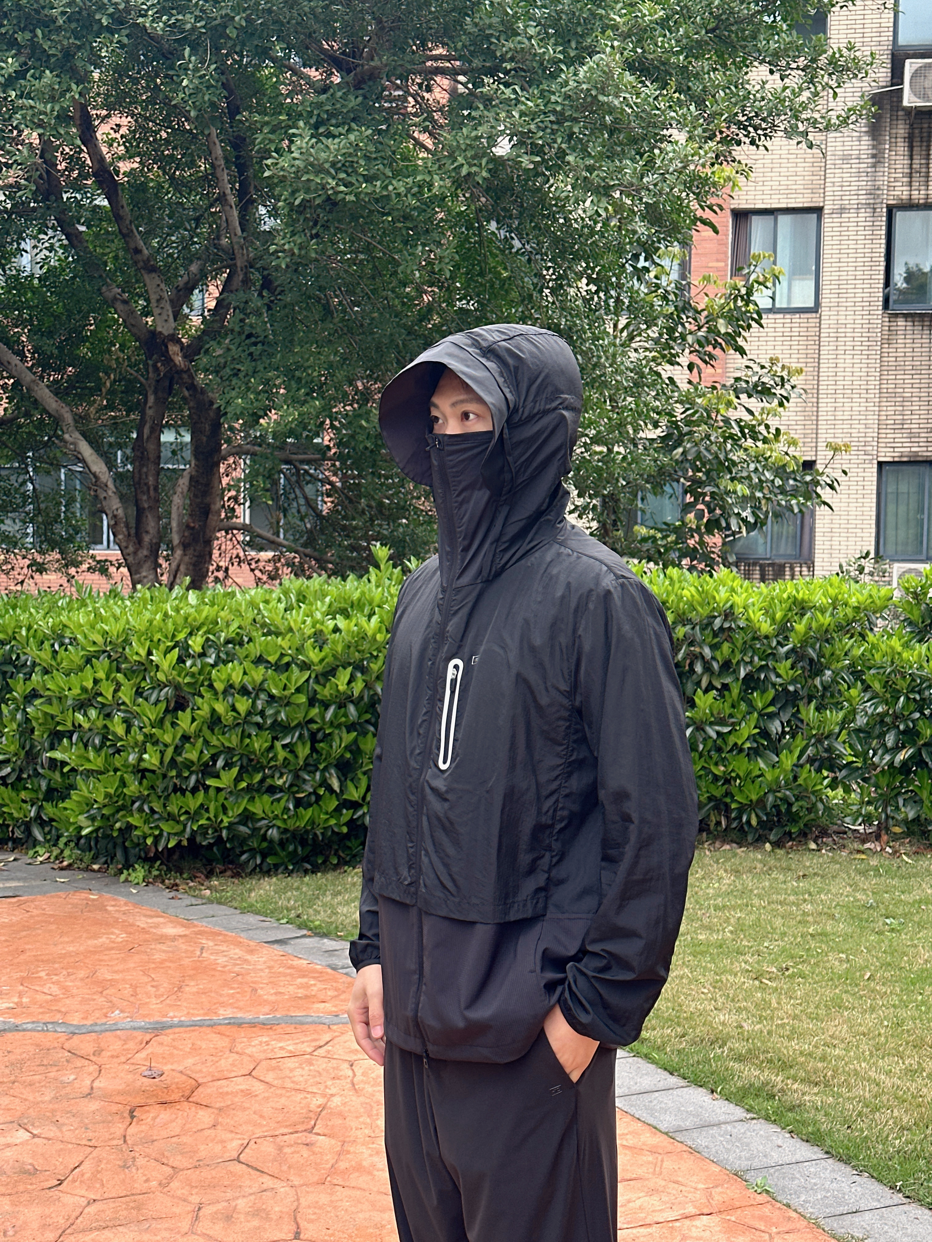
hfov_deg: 30.3
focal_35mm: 48
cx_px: 466
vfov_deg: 39.7
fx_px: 1723
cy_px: 621
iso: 64
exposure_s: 1/157
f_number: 1.78
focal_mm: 6.86
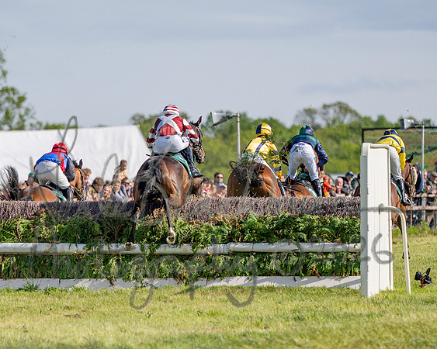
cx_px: 170
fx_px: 5841
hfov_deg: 4.3
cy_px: 199
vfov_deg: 3.4
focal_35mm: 452
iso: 80
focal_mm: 180
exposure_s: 1/1600
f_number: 2.8
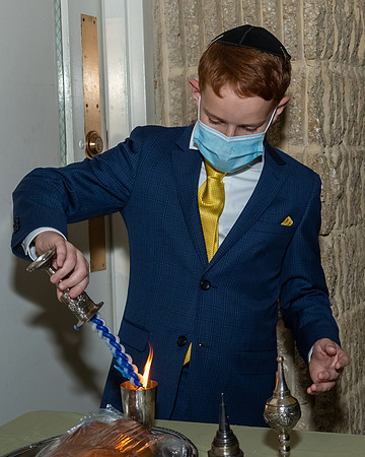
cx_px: 255
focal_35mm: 73
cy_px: 230
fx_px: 988
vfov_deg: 26.0
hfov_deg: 20.8
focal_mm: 34
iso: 500
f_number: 5.6
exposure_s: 1/250
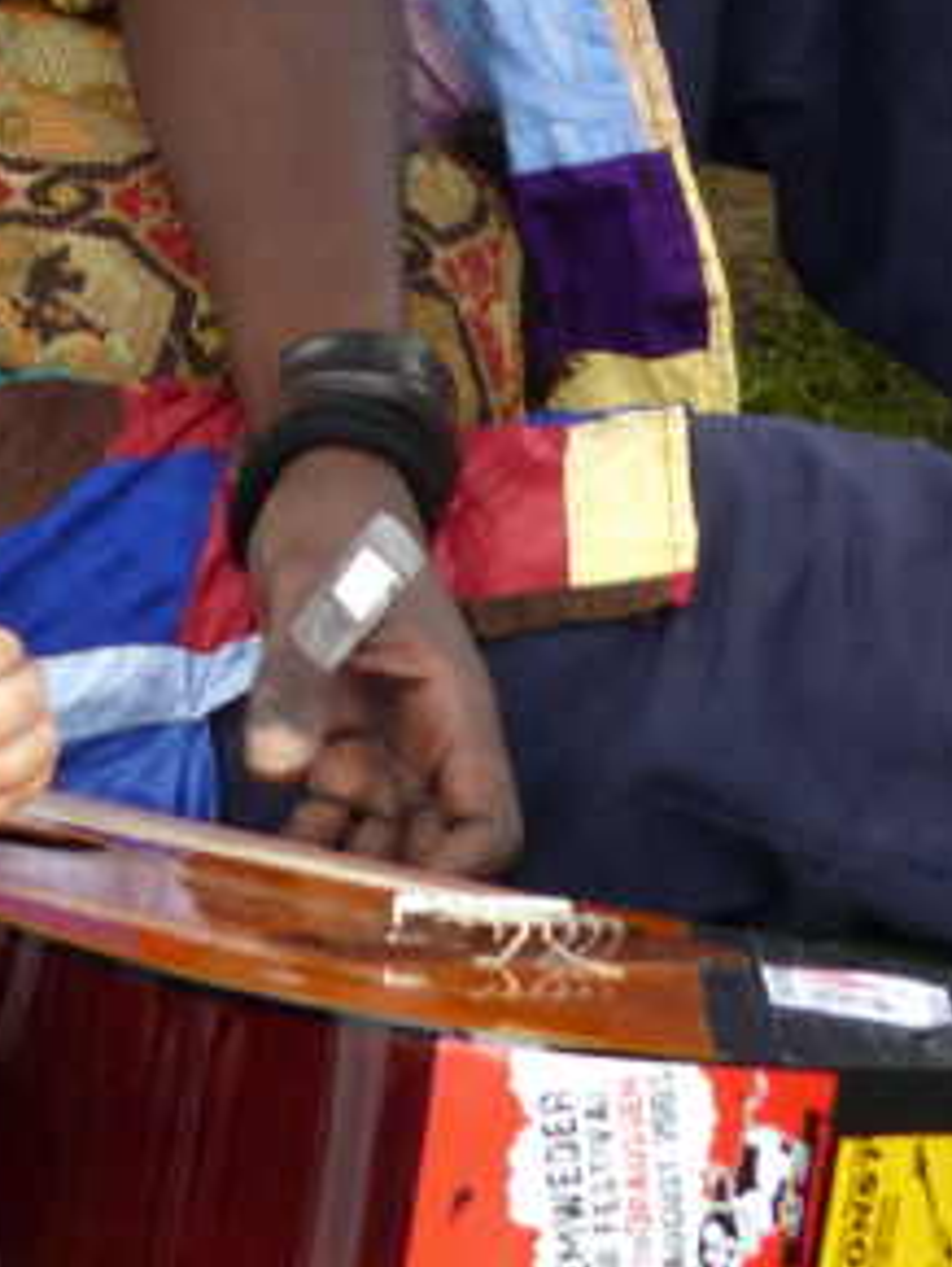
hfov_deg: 5.2
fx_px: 10472
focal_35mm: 286
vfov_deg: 6.9
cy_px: -214
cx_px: -179
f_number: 4
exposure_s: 1/125
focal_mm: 15
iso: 100
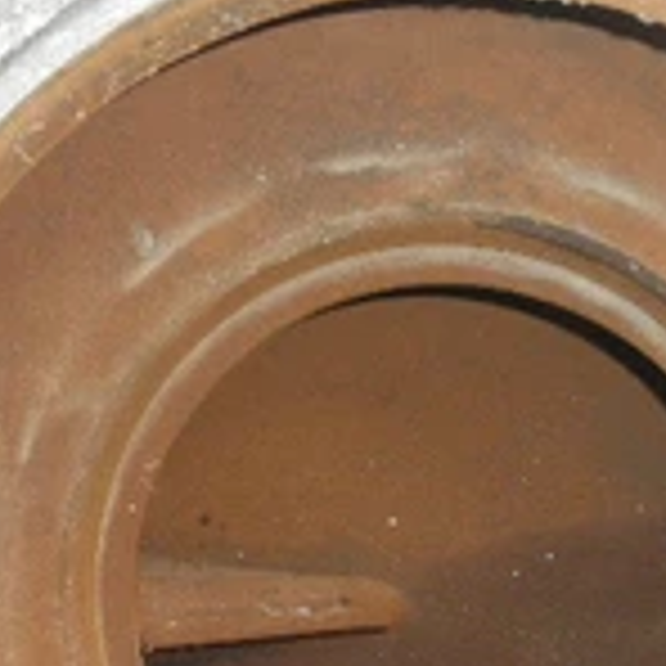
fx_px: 1458
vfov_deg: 25.3
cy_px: 526
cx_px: 495
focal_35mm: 67
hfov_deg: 25.4
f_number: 3
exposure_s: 1/30
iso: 200
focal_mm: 5
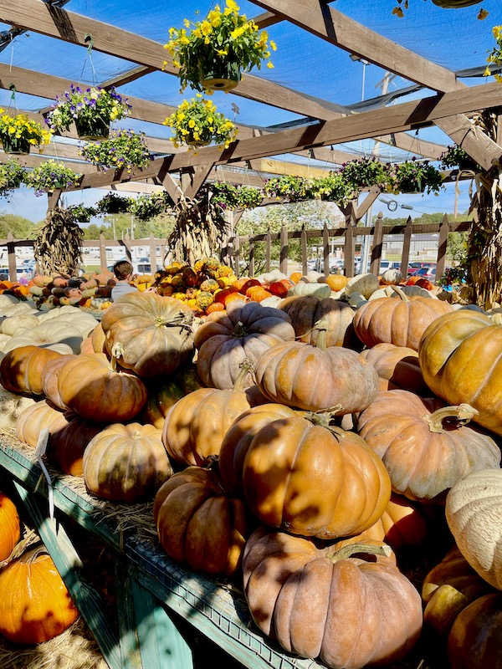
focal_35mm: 26
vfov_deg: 67.3
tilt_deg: -8.8
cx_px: 251
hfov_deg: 53.1
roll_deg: -0.1
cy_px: 334
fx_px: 503
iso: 32
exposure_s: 1/1339
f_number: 1.6
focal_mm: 5.1
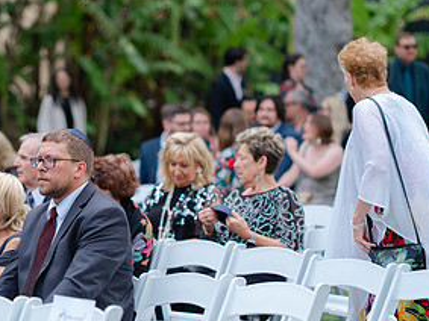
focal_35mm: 129
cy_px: 178
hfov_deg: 15.2
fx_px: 1598
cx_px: 65
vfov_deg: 11.5
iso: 80
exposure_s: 1/640
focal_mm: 80
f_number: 1.7
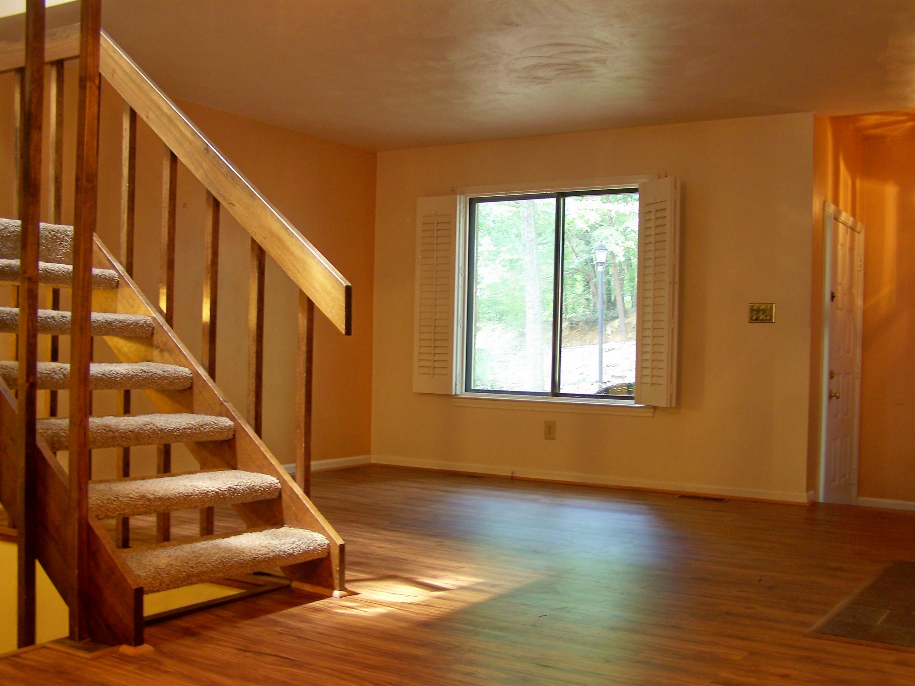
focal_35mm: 38
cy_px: 343
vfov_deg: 37.7
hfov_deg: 49.0
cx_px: 458
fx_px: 1004
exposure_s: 1/5
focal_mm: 6.3
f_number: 2.8
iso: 64
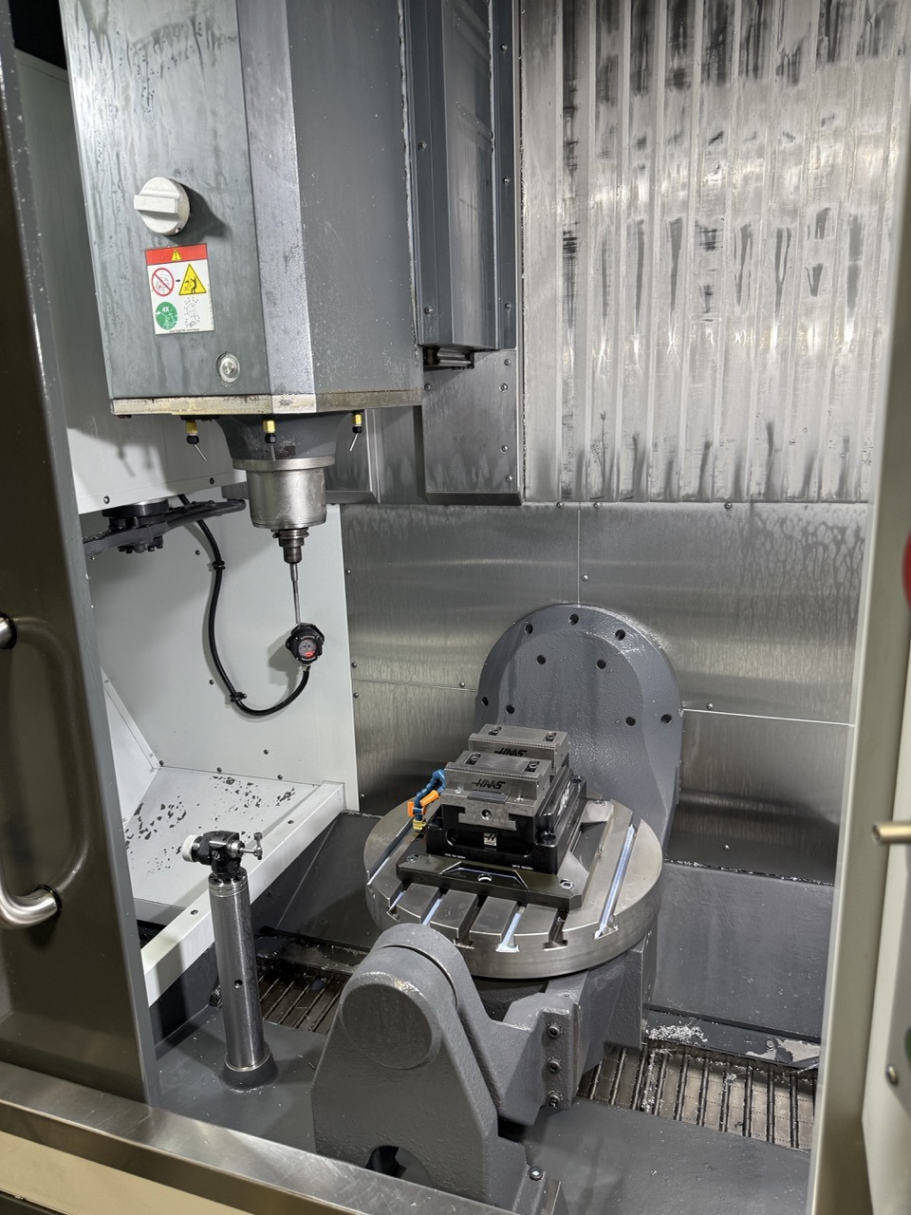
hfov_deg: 56.8
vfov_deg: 71.6
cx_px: 456
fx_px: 842
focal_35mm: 24
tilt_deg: -12.4
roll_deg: +1.4
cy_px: 608
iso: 125
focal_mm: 6.76
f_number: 1.78
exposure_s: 1/120
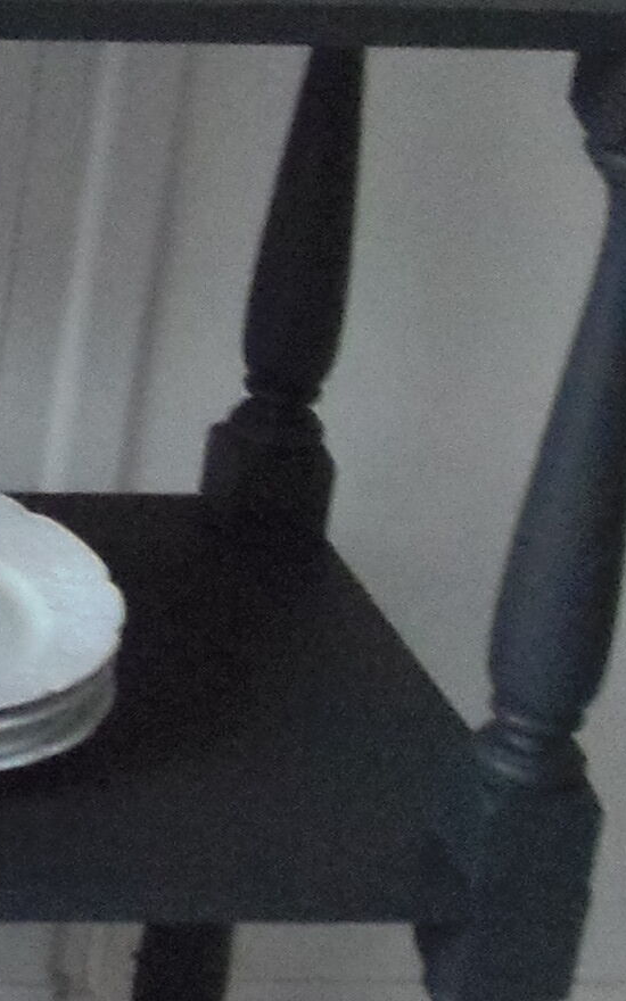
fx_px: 3385
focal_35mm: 124
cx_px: -1028
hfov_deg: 9.1
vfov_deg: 16.3
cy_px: -100
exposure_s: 1/8
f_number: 2.9
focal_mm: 4.3
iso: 500
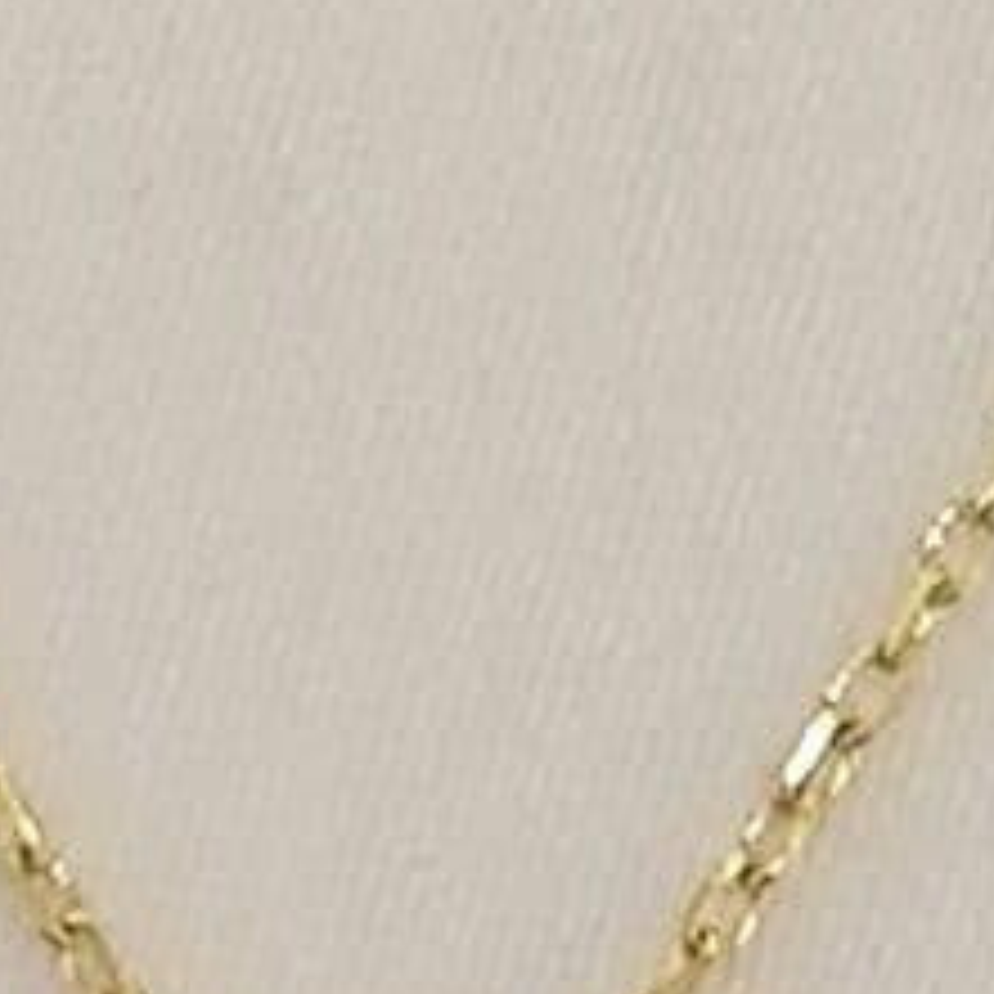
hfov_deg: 3.6
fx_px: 15821
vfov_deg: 3.6
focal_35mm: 487
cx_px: 513
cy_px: 189
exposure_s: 1/50
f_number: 1.8
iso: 80
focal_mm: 4.75
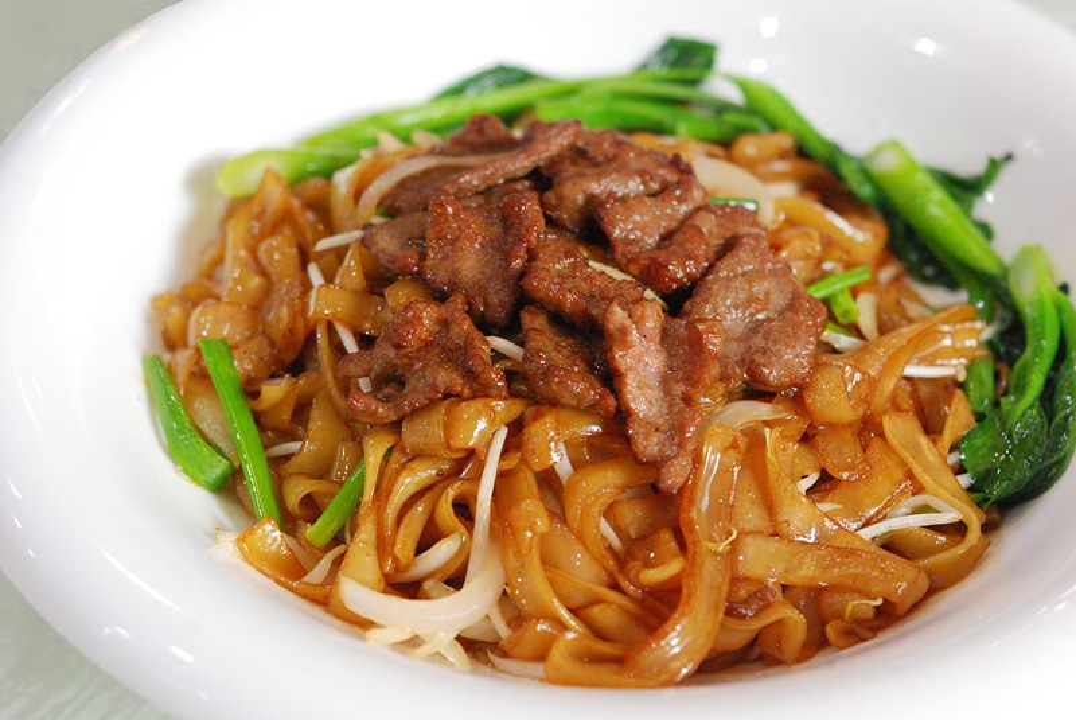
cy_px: 360
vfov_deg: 18.2
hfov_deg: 27.0
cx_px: 538
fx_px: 2244
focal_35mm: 75
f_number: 3.5
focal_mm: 50
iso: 800
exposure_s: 1/80
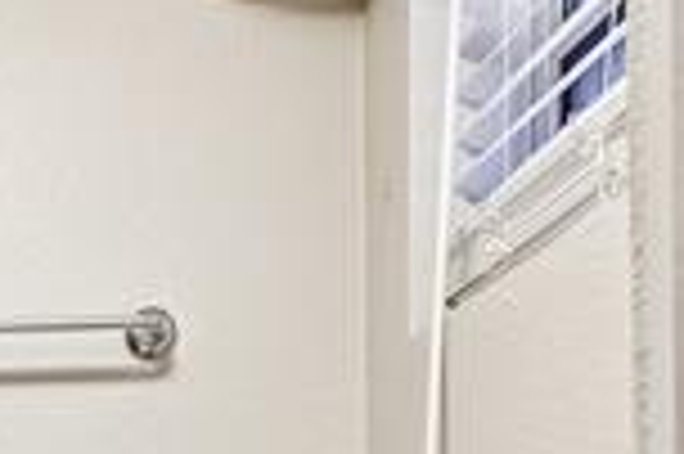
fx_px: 1442
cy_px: 728
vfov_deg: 16.0
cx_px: -382
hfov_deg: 21.6
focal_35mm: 76
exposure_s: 1/6
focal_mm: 12
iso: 400
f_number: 8
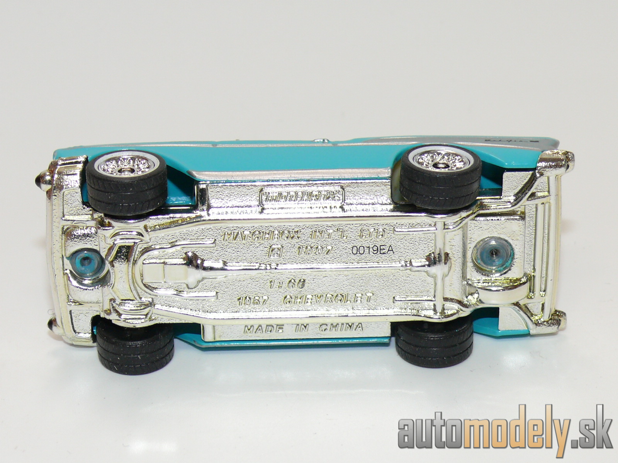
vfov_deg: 14.4
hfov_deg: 19.1
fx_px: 1839
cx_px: 309
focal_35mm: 103
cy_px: 232
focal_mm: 13.5
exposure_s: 1/30
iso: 100
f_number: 4
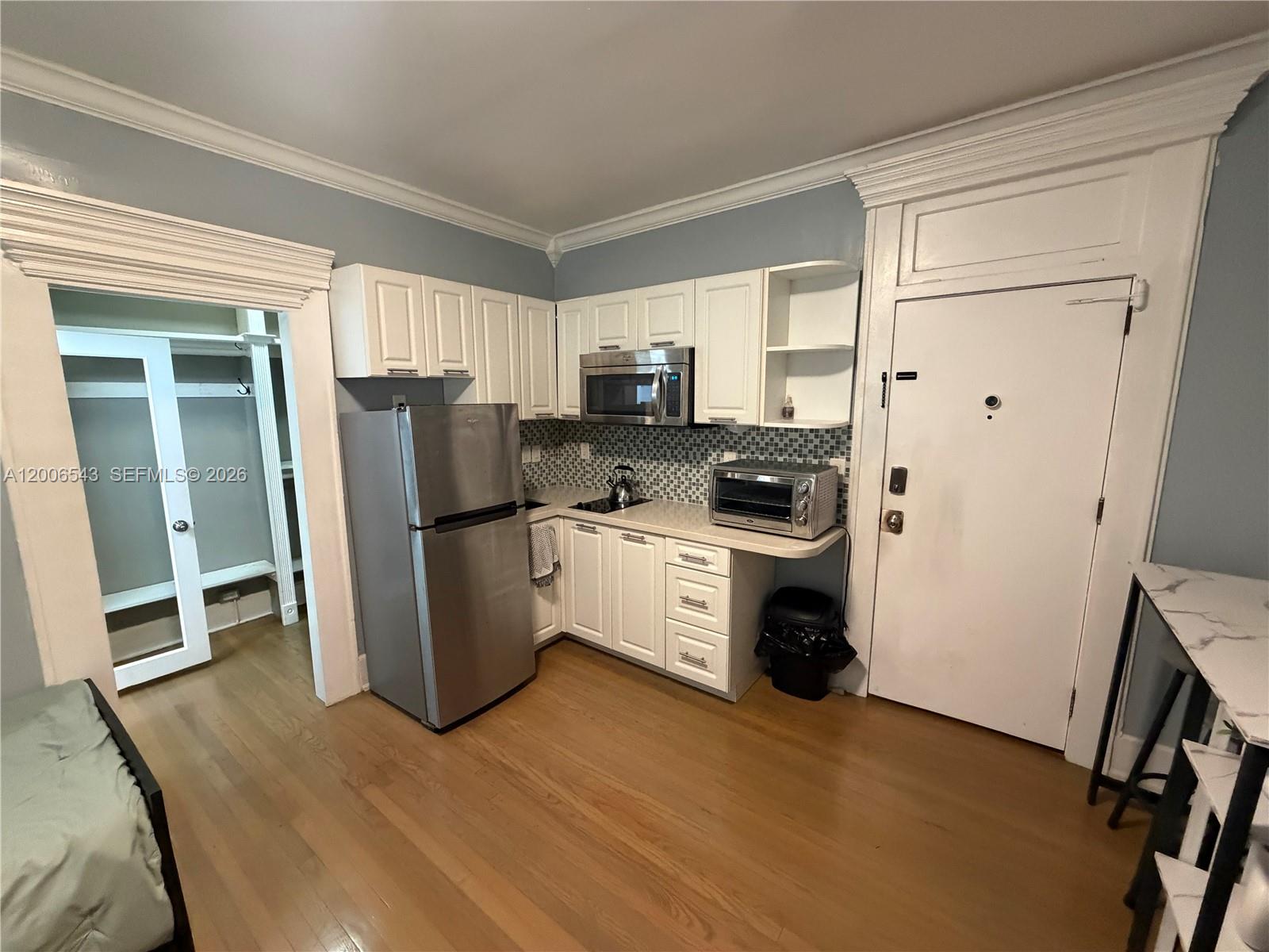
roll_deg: +1.1
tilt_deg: -7.1
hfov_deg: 102.1
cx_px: 634
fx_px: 513
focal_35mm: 14
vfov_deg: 85.7
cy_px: 476
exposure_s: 1/60
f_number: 2.2
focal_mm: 2.22
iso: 640
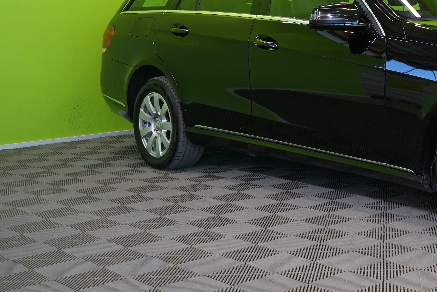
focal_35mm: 64
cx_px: 446
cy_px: 78
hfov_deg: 29.2
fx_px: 777
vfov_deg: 21.1
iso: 400
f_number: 6.3
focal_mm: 31
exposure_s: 1/30
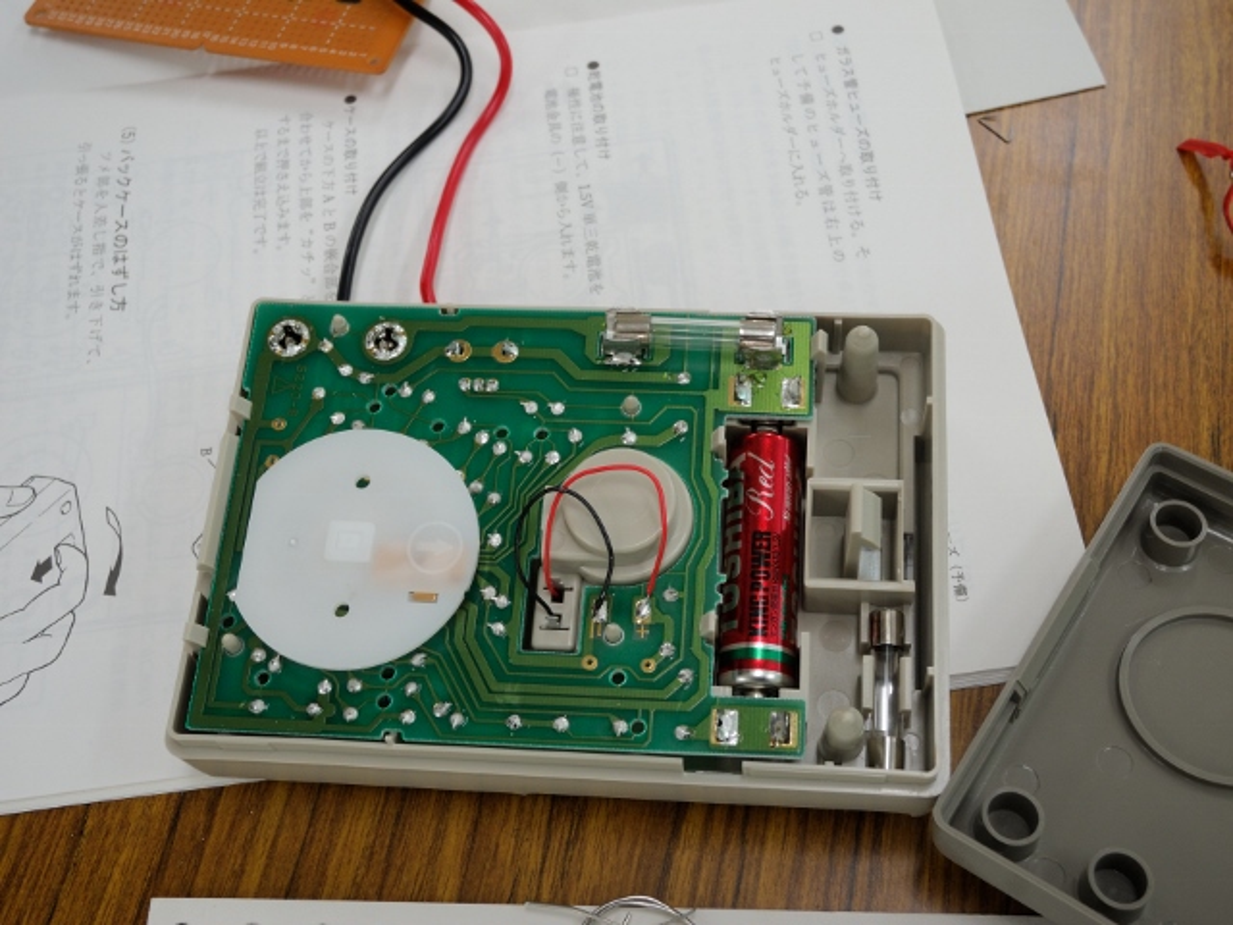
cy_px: 462
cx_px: 616
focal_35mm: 45
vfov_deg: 32.2
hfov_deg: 42.1
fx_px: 1603
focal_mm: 9.7
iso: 100
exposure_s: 1/40
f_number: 3.2
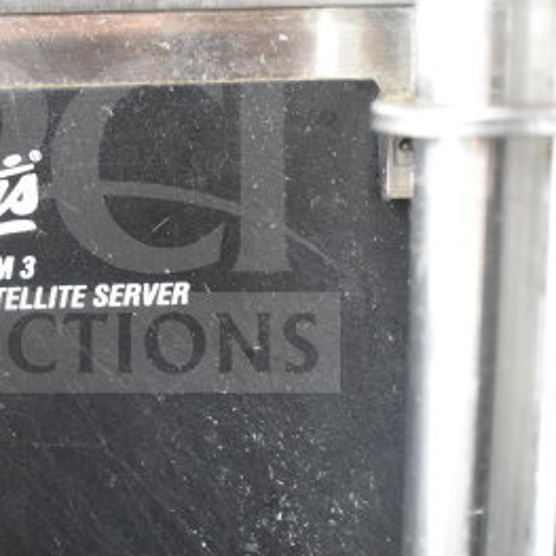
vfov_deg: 26.4
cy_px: 225
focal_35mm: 65
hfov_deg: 26.0
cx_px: 101
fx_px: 1181
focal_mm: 22
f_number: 3.8
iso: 3600
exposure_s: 1/40
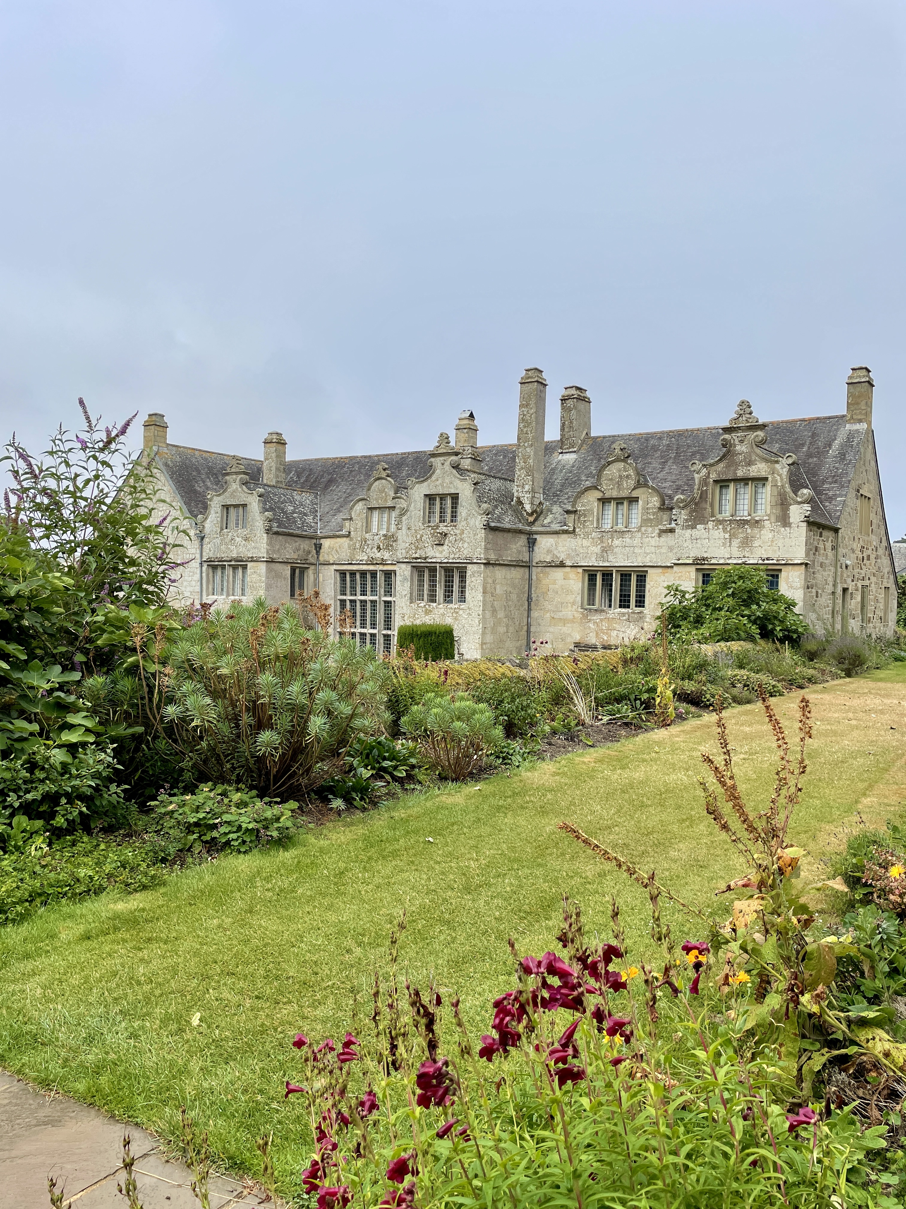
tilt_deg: -1.2
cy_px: 604
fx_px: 907
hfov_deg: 53.1
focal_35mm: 26
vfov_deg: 67.3
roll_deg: -1.8
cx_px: 453
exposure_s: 1/4000
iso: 32
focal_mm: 4.2
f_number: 1.6
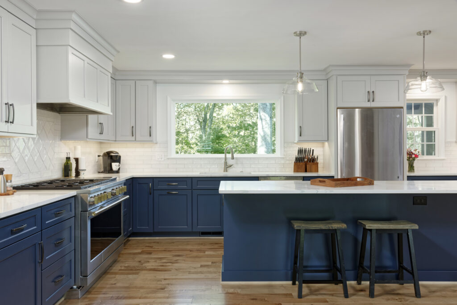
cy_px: 152
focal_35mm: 31
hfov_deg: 60.3
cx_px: 228
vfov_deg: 42.3
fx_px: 394
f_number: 9
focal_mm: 31
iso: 320
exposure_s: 1/5
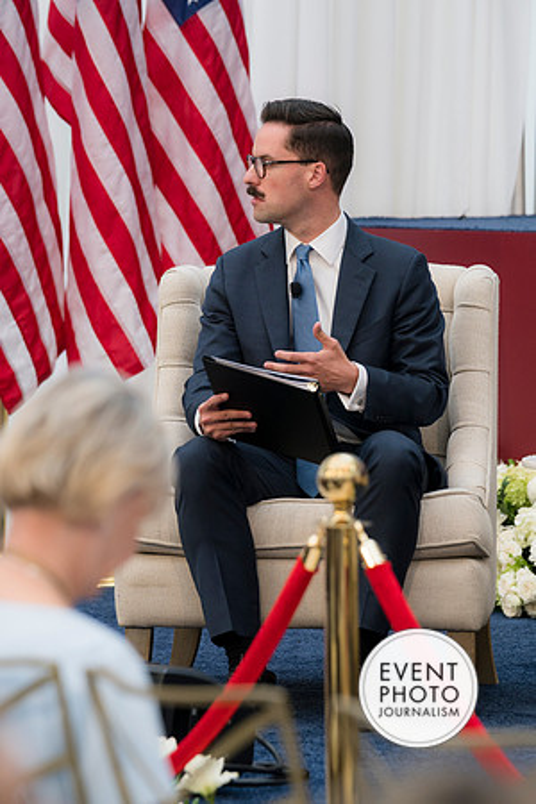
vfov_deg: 9.1
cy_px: 402
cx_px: 268
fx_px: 5025
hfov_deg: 6.1
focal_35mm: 225
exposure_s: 1/160
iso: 250
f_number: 4
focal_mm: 150
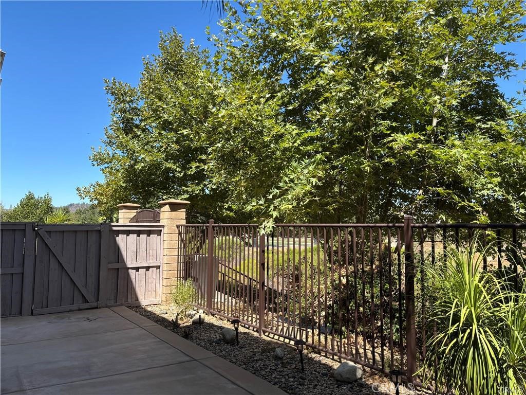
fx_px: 395
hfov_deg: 67.3
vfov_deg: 53.1
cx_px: 263
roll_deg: -0.5
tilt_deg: +3.8
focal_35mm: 26
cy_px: 198
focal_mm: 5.96
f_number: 1.6
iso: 50
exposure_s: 1/1263
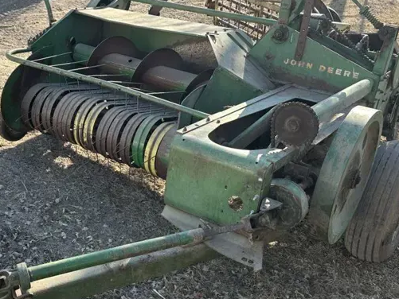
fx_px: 530
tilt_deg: -23.3
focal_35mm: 46
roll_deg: -4.5
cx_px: 119
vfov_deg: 31.4
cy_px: 188
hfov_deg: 40.5
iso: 80
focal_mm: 6.86
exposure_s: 1/816
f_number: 1.78
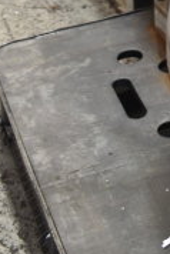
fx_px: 1142
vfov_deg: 11.2
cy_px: -298
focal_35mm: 162
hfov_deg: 7.9
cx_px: 403
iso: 220
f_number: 3.8
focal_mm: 21
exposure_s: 1/30
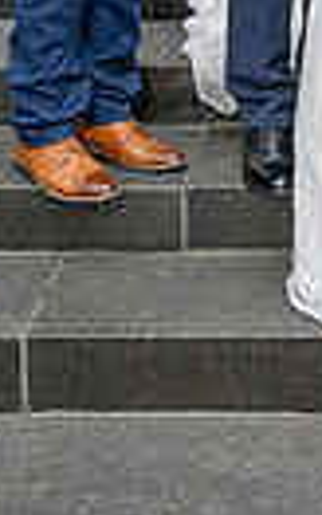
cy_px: -218
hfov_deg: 11.0
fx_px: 1641
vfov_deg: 16.5
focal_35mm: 117
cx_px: 385
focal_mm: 26
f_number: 8
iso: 200
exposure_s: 1/200
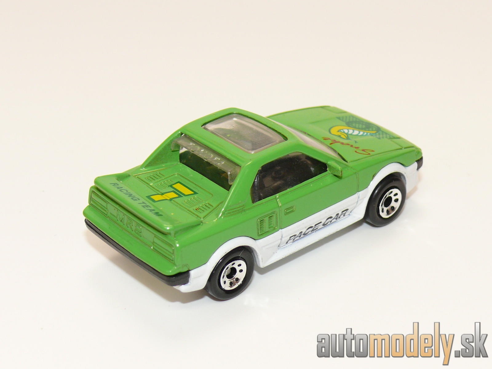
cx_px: 246
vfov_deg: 18.2
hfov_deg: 24.1
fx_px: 1151
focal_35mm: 81
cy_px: 184
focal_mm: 11.9
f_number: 4
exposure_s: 1/30
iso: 100
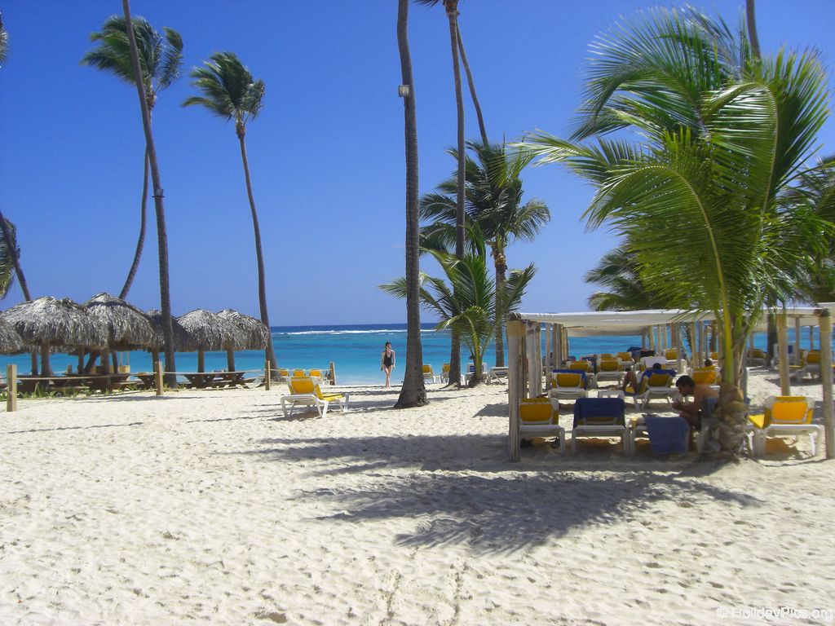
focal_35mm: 38
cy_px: 313
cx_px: 418
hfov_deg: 49.0
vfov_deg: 37.7
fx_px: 917
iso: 64
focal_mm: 6.2
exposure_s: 1/250
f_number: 8
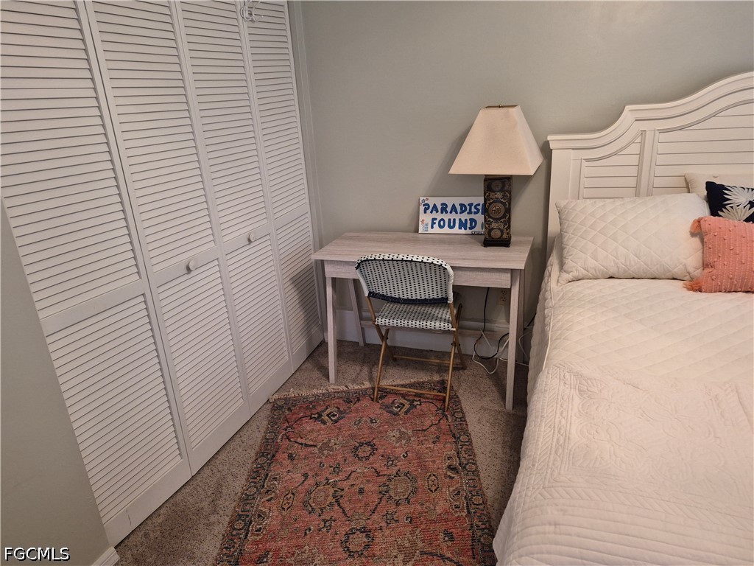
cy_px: 283
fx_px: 501
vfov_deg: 58.9
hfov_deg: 73.9
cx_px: 377
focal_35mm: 23
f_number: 1.8
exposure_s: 1/120
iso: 640
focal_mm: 5.4
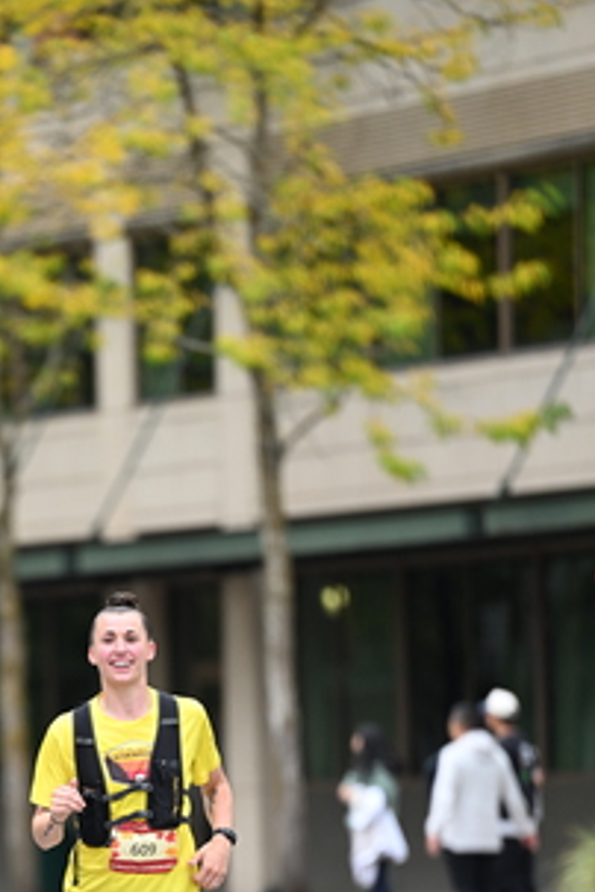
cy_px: 807
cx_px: 69
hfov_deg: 3.8
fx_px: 8999
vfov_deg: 5.7
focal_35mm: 363
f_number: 2.8
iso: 640
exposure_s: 1/2000
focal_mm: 200
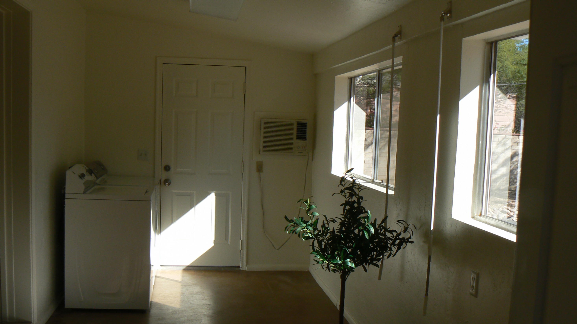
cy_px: 202
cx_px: 292
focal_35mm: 40
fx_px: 612
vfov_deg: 29.6
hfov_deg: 50.5
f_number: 5.6
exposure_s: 1/200
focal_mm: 6
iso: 80
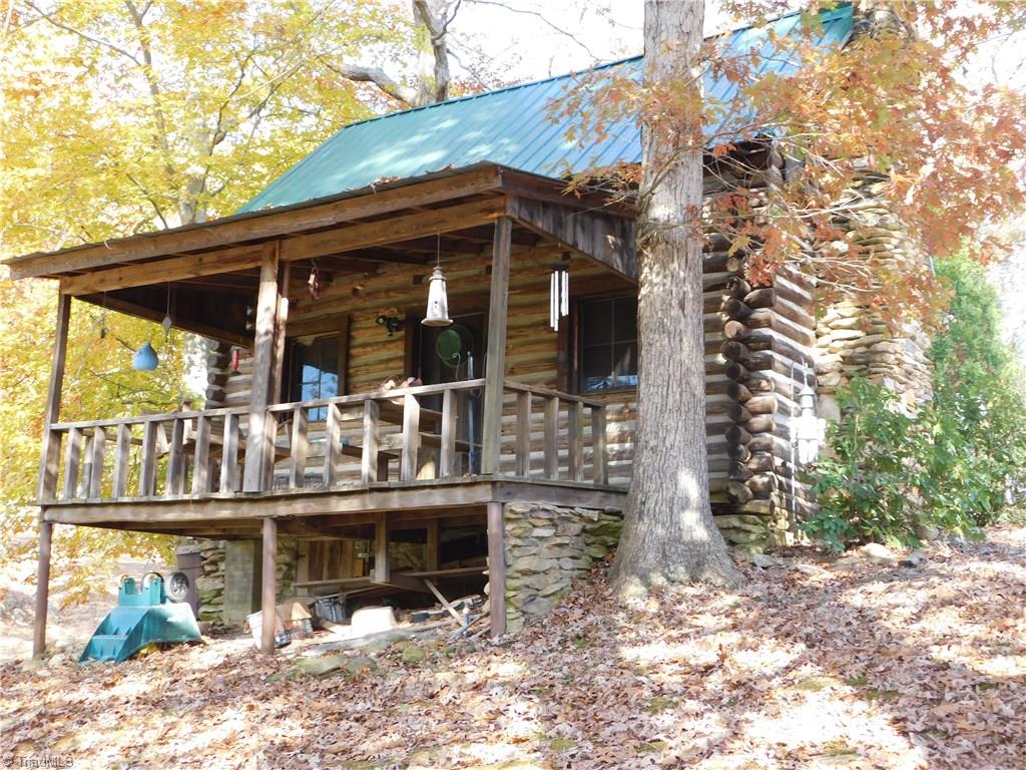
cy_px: 385
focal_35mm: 45
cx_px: 513
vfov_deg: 32.2
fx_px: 1334
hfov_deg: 42.1
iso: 125
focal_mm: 8
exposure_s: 1/50
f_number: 3.7
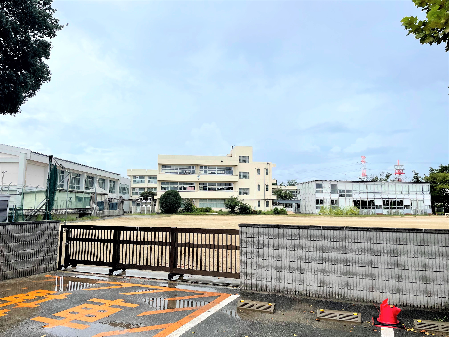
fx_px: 337
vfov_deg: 53.1
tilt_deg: +6.8
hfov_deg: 67.3
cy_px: 168
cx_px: 224
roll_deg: +1.0
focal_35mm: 26
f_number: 1.6
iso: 32
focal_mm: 4.2
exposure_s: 1/6897
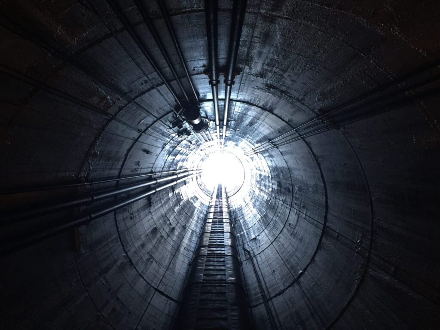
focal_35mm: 29
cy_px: 165
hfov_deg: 61.7
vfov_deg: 48.2
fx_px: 369
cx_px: 220
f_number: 2.2
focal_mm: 4.15
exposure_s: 1/30
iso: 100
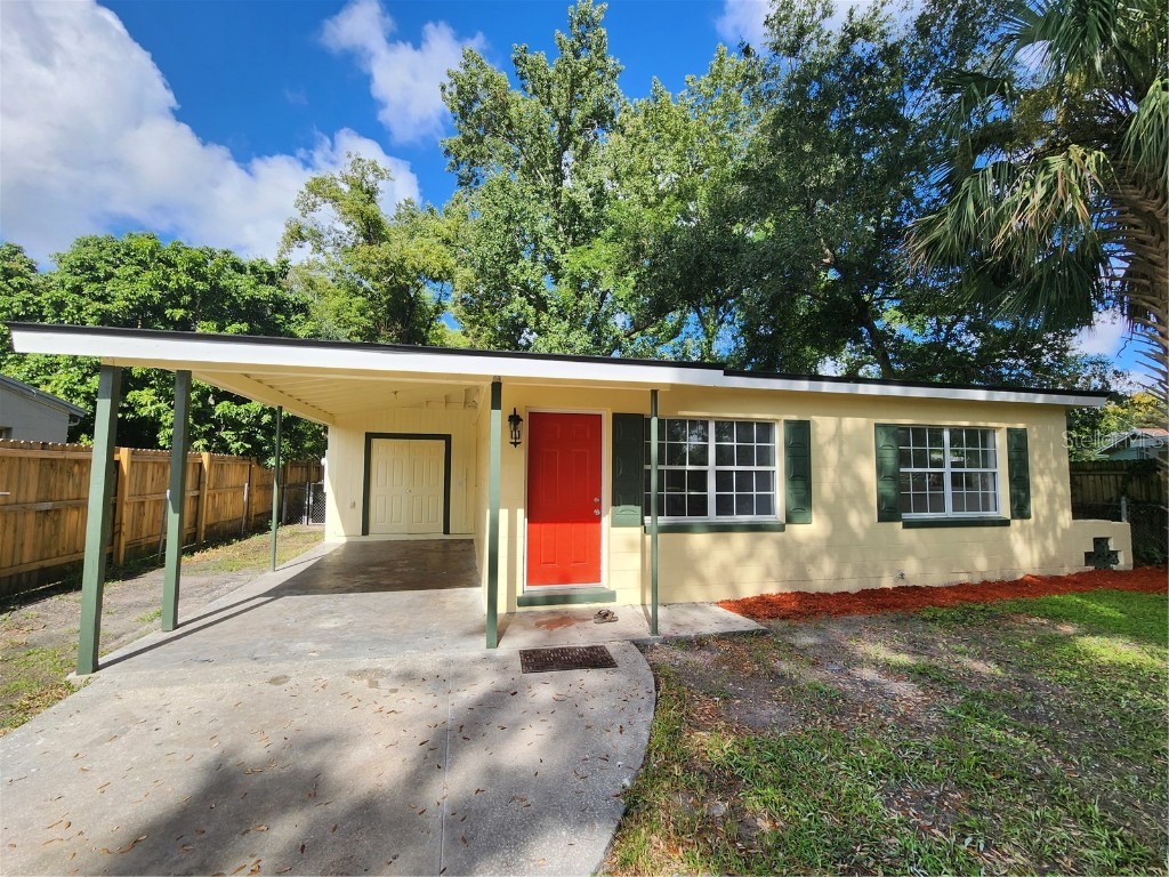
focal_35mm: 13
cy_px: 438
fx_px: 439
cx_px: 584
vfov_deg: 89.9
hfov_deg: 106.2
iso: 50
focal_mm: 2.2
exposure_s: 1/1235
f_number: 2.2
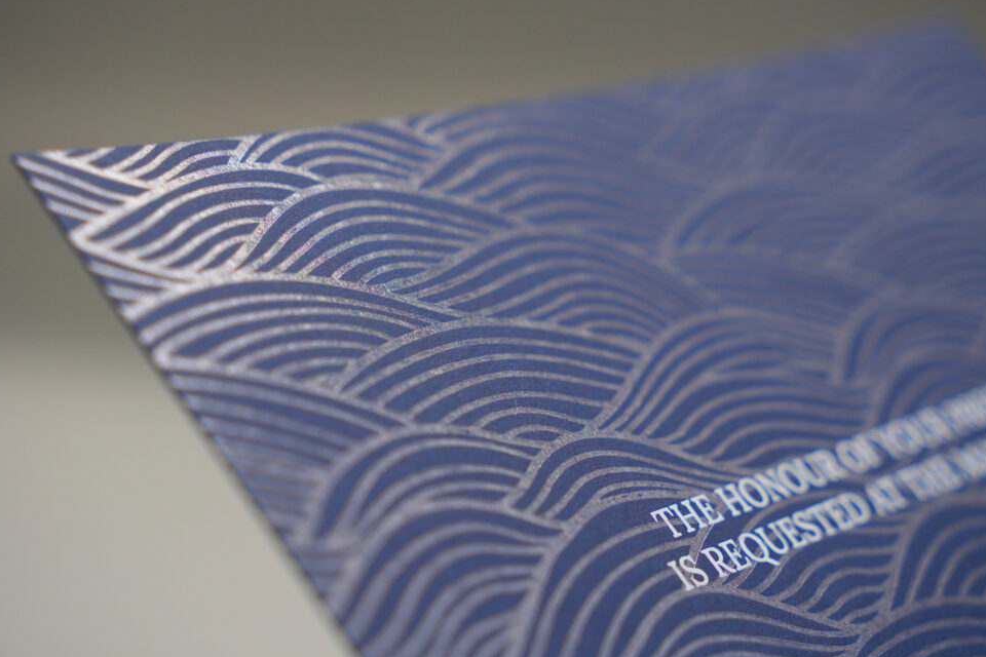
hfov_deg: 25.4
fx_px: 2191
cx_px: 484
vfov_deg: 17.1
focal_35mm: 80
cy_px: 312
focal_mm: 50
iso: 125
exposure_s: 1/80
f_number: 4.5
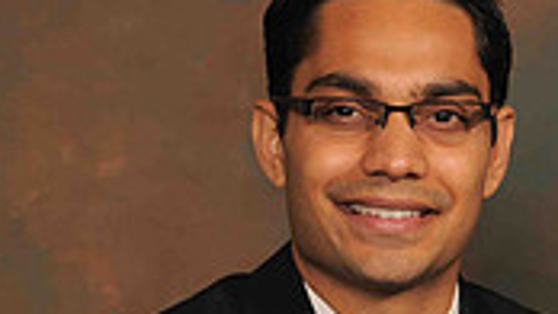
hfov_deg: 10.2
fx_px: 3123
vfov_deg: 5.7
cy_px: 436
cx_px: 383
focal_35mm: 211
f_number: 6.3
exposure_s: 1/60
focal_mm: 52
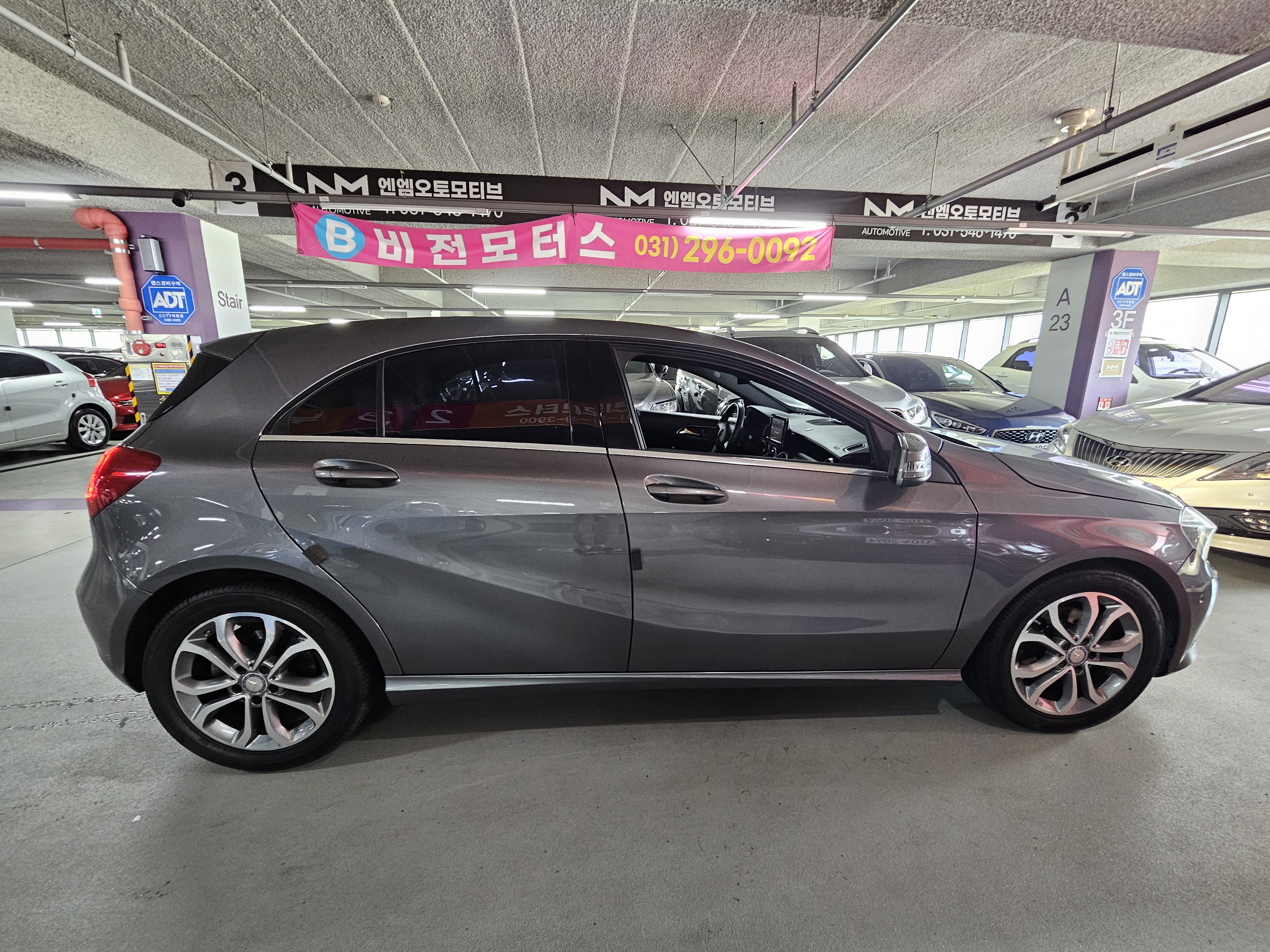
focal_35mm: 13
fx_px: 477
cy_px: 476
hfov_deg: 106.2
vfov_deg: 89.9
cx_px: 635
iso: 320
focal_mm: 2.2
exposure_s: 1/30
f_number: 2.2
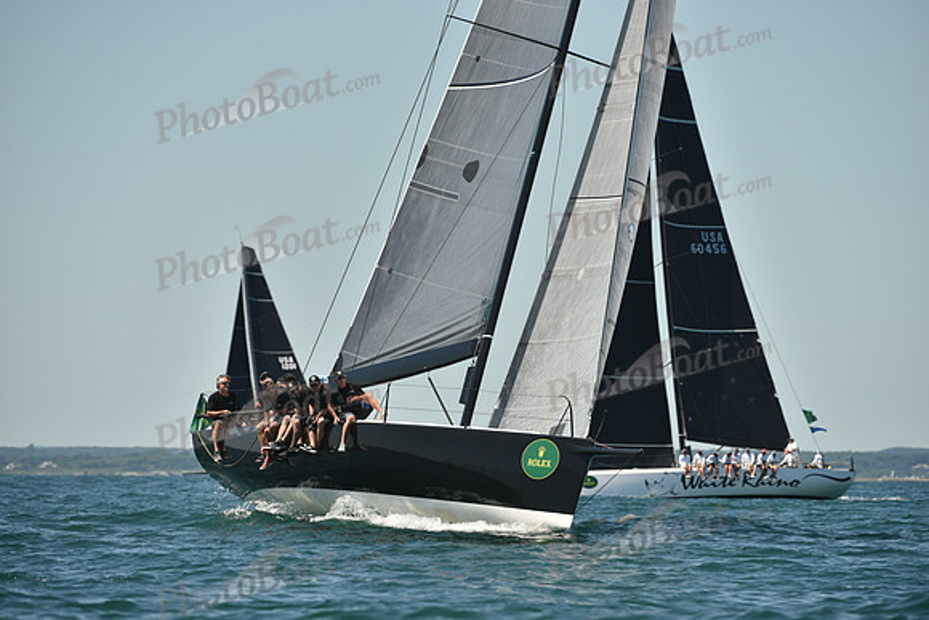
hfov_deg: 6.1
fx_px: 8776
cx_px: 464
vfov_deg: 4.0
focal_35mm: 340
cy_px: 310
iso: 250
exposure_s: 1/1250
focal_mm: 340
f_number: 6.3
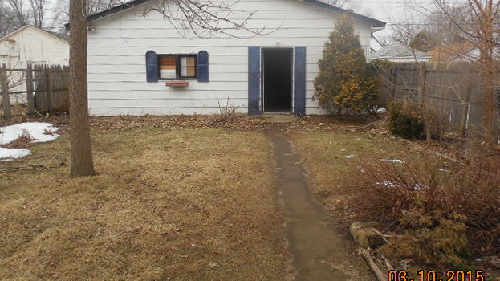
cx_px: 249
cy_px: 122
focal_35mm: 28
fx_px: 371
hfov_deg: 67.9
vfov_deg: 41.4
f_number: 3.3
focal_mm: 4.5
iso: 125
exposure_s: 1/500
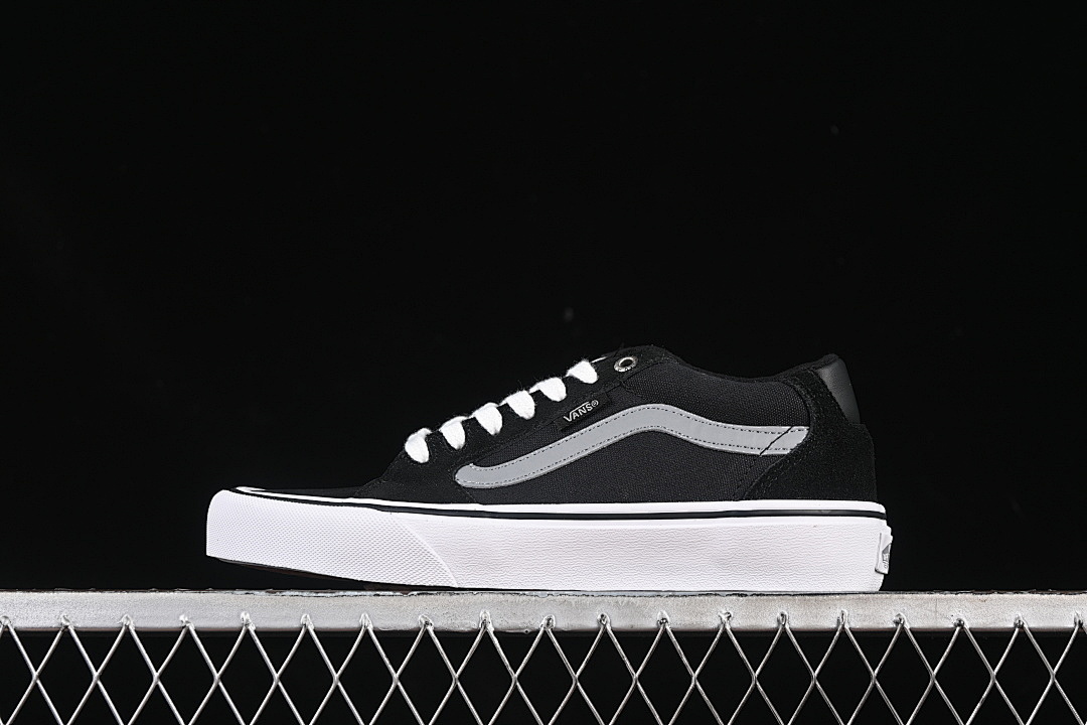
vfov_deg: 18.2
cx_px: 544
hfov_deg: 27.0
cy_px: 362
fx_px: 2264
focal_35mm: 75
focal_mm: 50
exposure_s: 1/60
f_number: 6.3
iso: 160
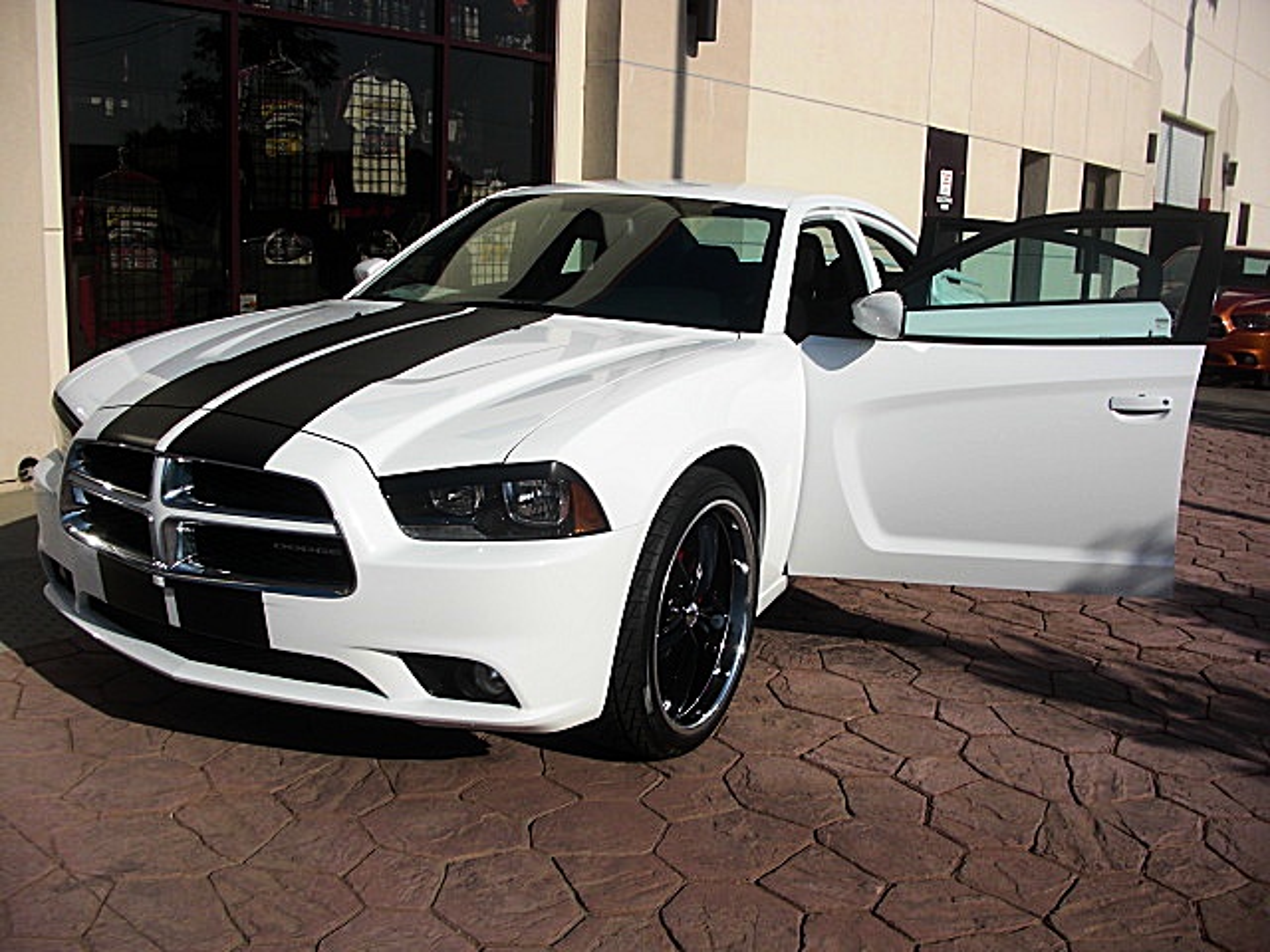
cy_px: 476
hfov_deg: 51.4
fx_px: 1321
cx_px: 635
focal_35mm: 36
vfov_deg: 39.7
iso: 50
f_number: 7.9
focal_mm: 6.3
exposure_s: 1/250
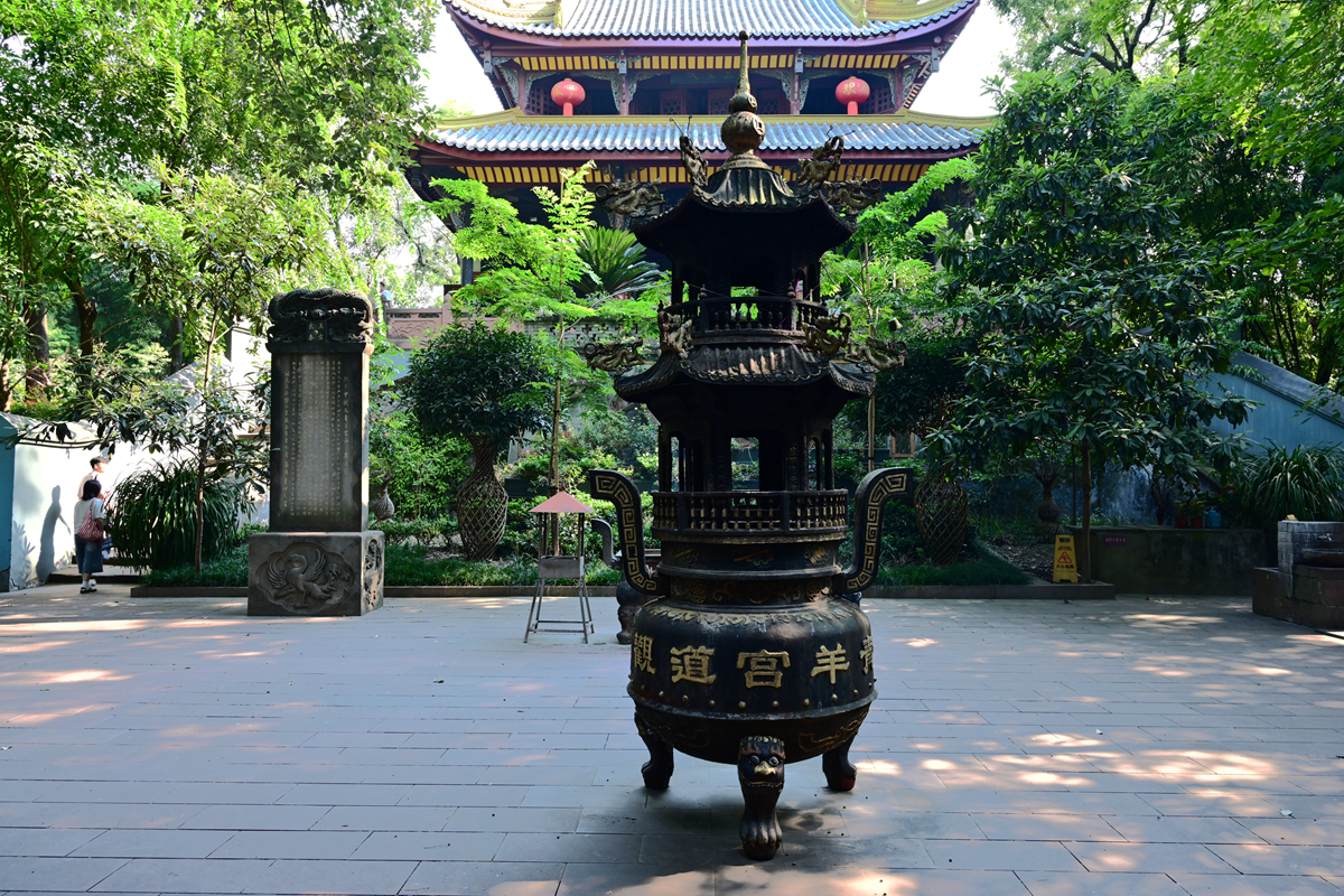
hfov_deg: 73.7
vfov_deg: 53.1
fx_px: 896
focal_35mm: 24
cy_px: 448
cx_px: 672
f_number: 8
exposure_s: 1/13
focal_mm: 24
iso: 160
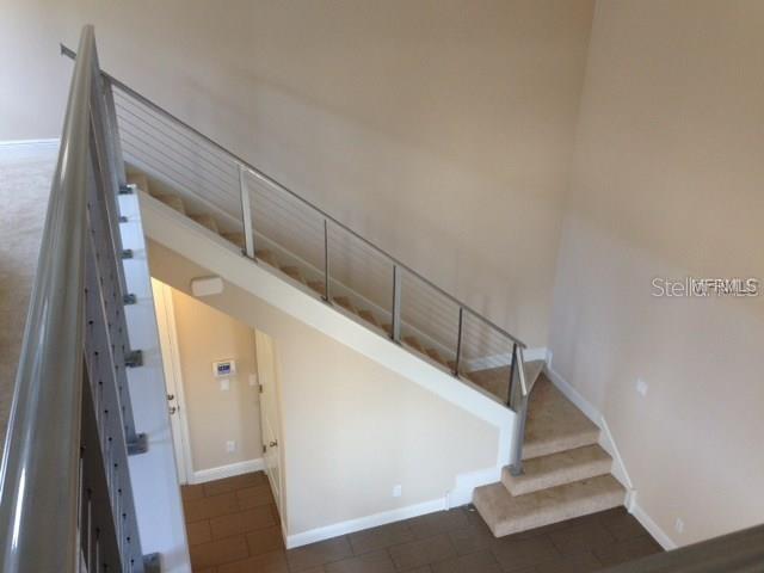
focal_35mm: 33
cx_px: 382
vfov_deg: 42.9
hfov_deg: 55.4
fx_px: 728
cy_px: 286
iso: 80
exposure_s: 1/20
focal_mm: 4.13
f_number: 2.4
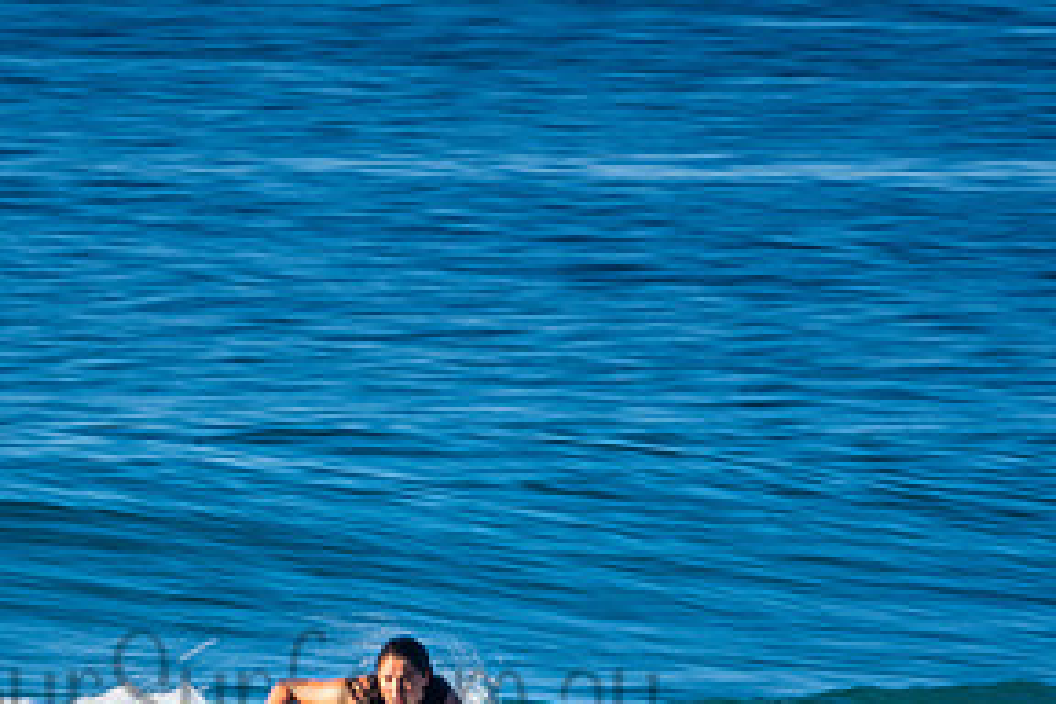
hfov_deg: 1.4
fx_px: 44349
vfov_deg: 0.9
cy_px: 654
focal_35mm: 1512
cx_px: 271
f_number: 25
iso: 100
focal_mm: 500
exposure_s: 1/20
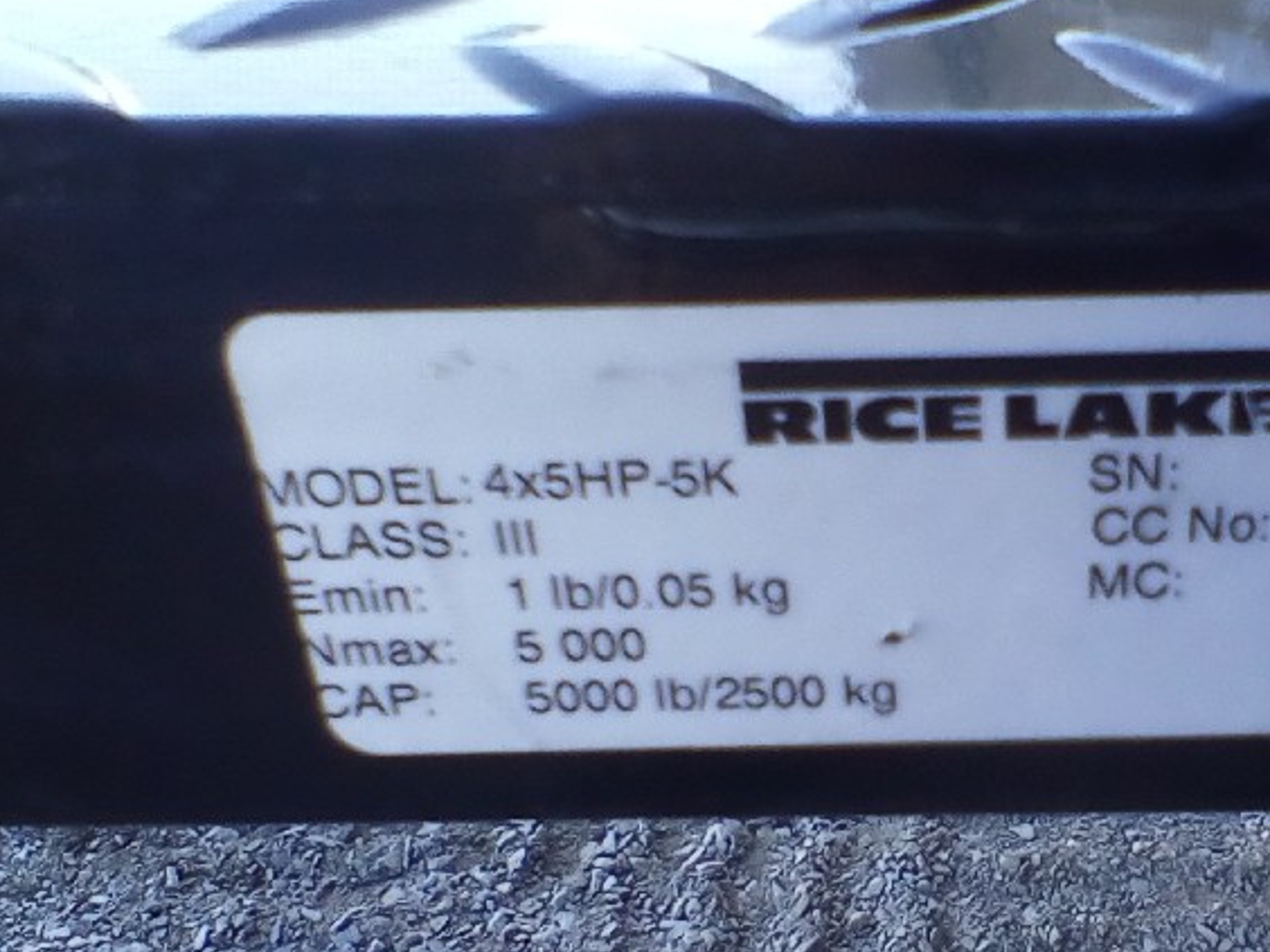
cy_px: 630
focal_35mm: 55
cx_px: 1040
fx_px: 2018
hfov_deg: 33.8
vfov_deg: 26.4
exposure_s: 1/120
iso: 117
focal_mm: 2.38
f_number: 2.4
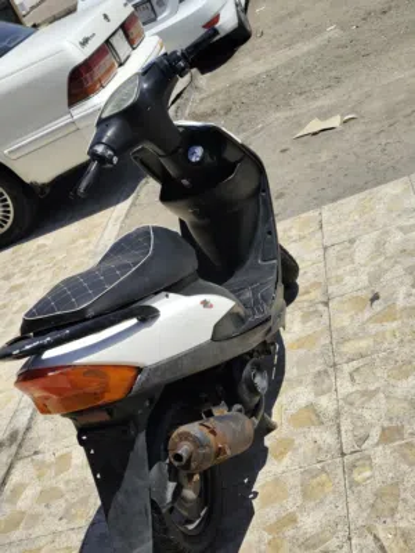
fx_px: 735
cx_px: 208
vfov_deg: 41.2
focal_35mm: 46
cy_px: 276
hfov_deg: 31.5
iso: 50
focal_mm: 6.19
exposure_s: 1/1576
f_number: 1.65
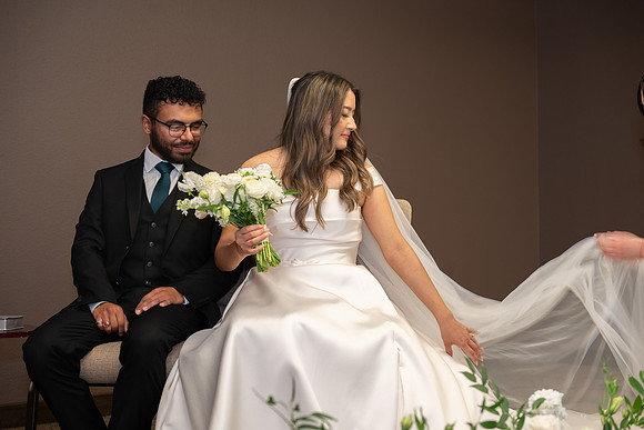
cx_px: 322
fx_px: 1074
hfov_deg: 33.4
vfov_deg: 22.6
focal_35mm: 60
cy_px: 215
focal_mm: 60
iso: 400
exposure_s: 1/40
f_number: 4
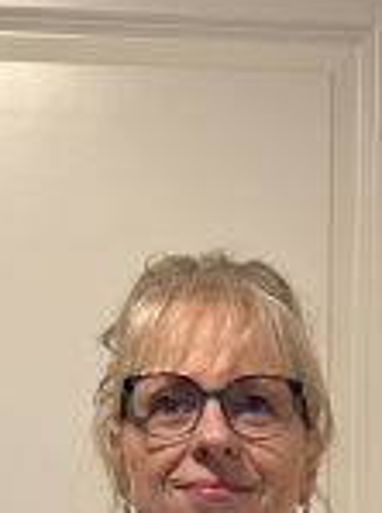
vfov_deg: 15.7
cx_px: 320
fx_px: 1552
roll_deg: -0.9
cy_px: 954
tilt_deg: -11.9
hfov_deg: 13.9
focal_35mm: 105
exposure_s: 1/50
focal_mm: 5.7
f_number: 1.5
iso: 160
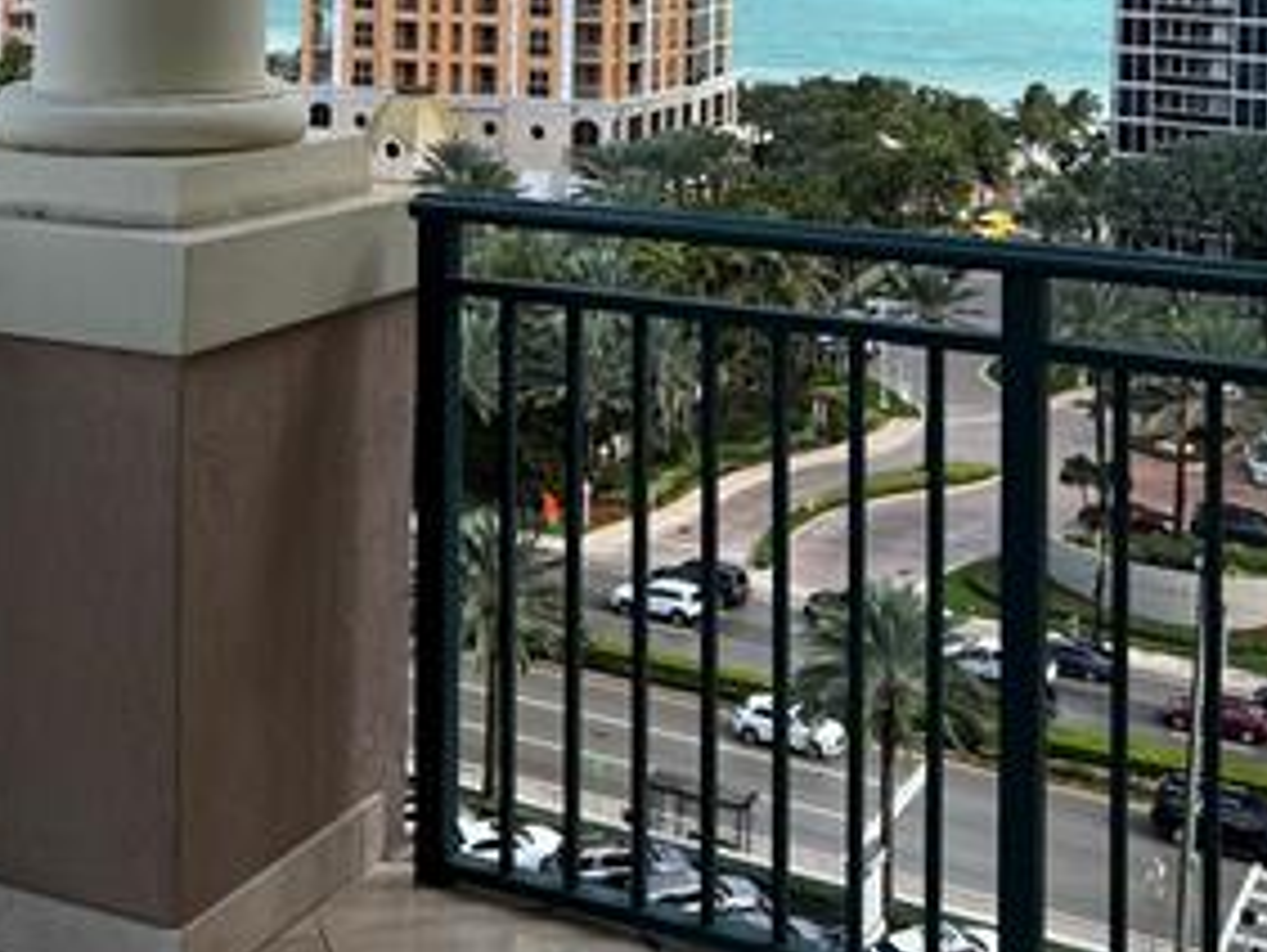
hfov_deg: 32.6
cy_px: -40
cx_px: 517
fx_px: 2161
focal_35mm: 59
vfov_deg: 23.6
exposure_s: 1/2994
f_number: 1.5
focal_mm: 5.7
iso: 50
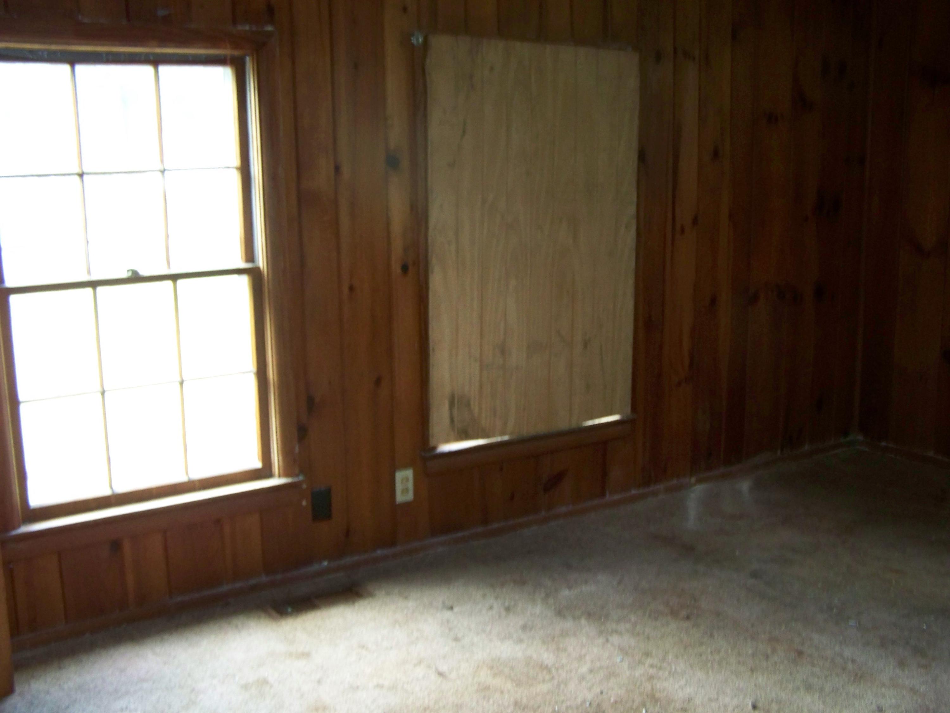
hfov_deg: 49.0
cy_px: 356
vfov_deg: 37.7
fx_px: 1043
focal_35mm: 38
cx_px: 475
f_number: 2.8
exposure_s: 1/30
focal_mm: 6.3
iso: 200
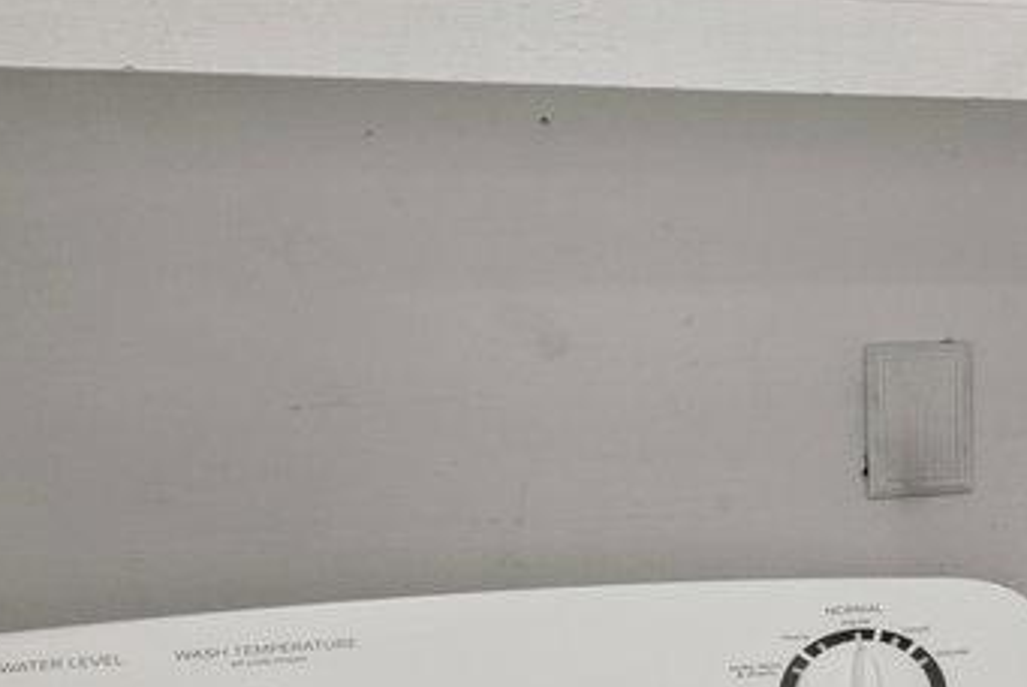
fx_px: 2655
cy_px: 202
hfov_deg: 13.7
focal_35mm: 93
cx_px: 2602
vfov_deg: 14.7
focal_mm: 15.5
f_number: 8
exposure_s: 1/5
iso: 640
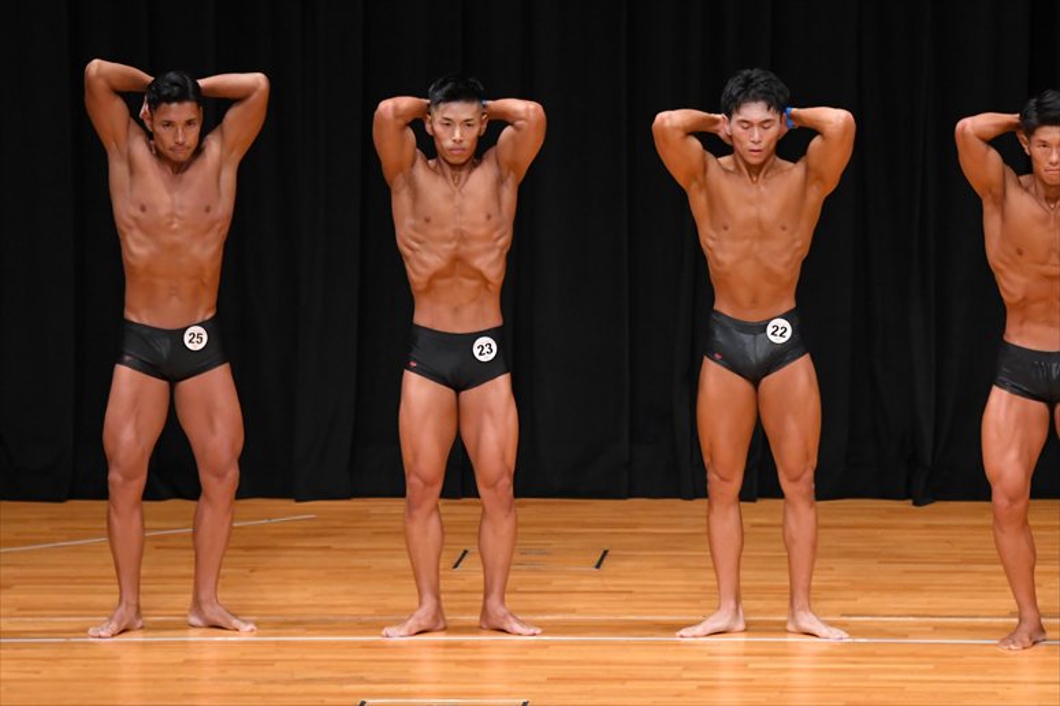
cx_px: 530
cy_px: 353
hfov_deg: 8.1
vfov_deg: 5.4
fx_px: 7505
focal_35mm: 255
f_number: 5.6
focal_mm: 170
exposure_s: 1/400
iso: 4000
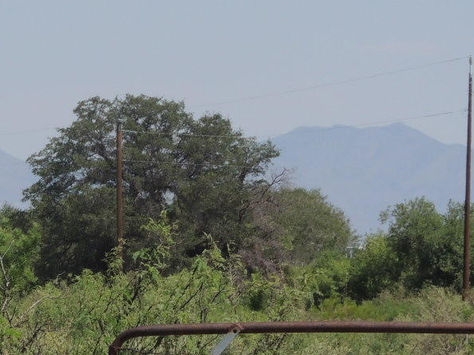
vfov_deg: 3.2
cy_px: 149
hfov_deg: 4.3
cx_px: -14
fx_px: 6281
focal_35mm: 459
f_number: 4.5
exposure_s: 1/800
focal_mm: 30.3
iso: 100
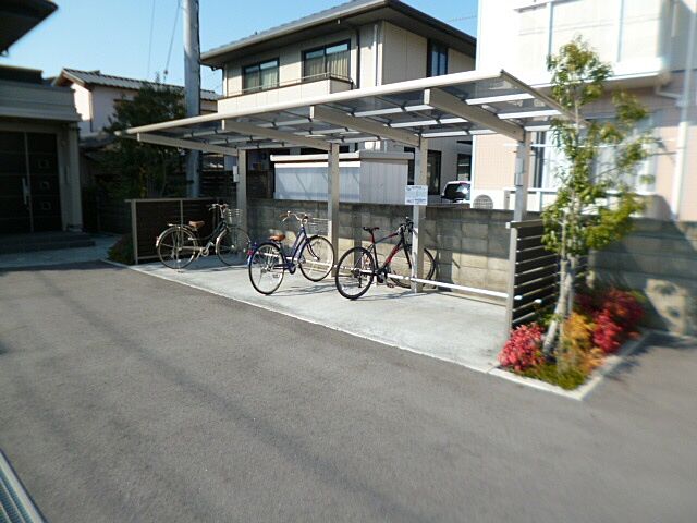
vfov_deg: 56.8
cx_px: 348
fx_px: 483
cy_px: 262
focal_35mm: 24
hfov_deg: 71.6
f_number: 2.5
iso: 100
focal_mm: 4.3
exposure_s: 1/1000
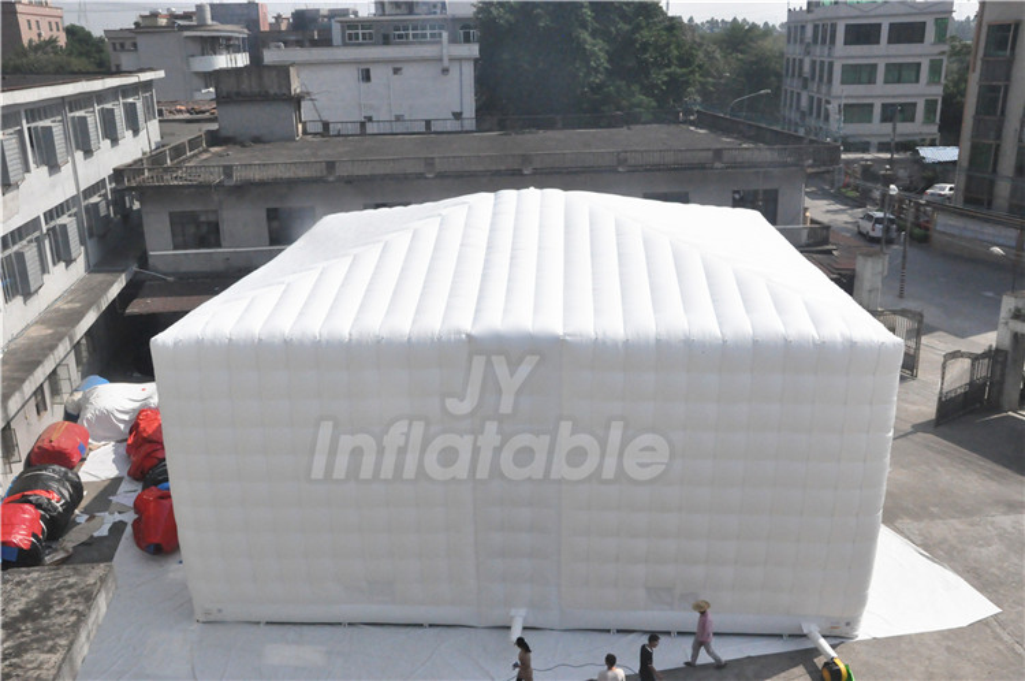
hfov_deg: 57.3
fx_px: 938
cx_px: 512
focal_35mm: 33
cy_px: 340
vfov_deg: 39.9
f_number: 14
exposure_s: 1/4000
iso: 3200
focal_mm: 22
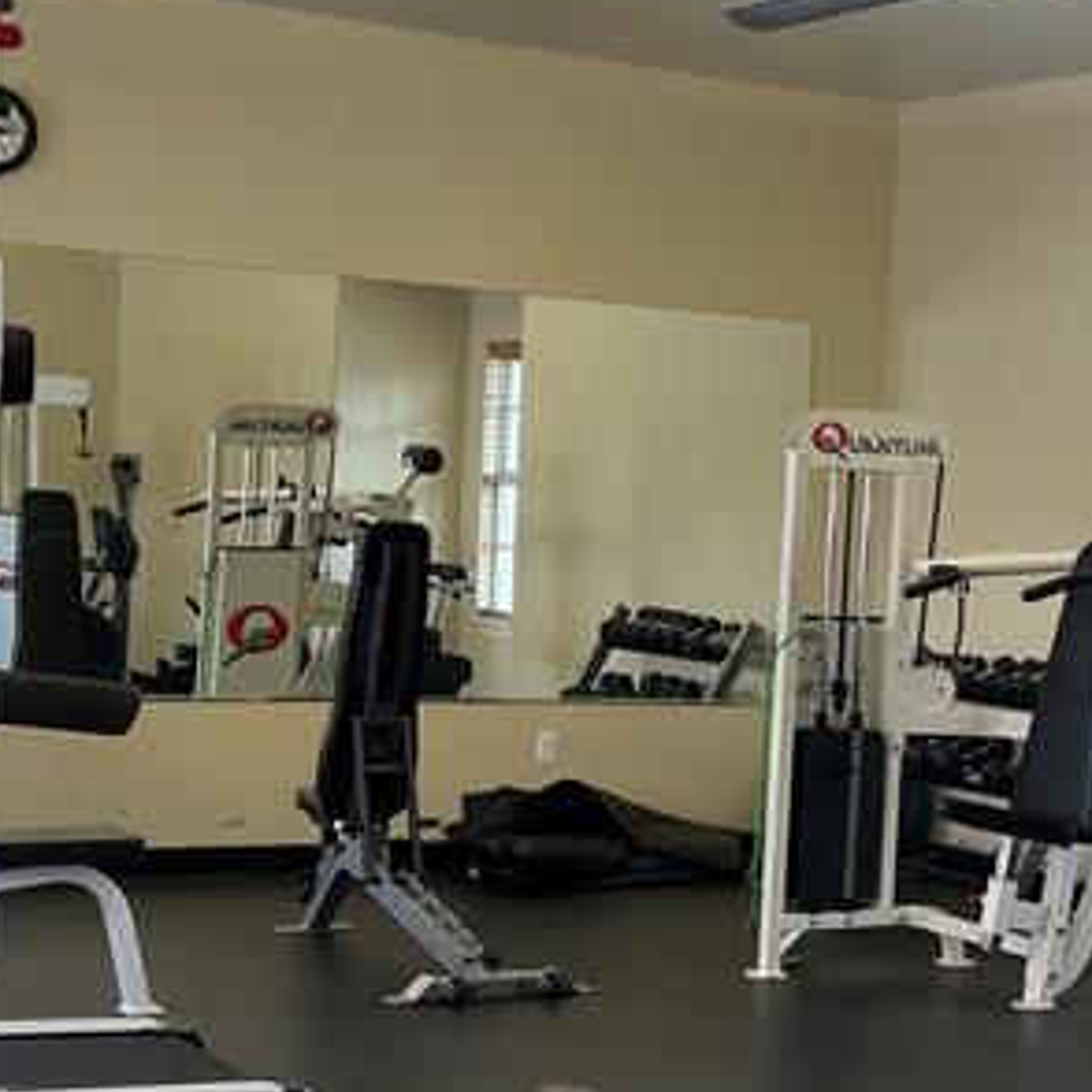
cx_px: 750
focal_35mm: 80
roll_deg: -2.9
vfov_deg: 21.7
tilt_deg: -2.0
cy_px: 542
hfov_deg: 21.5
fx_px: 2855
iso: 100
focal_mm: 5.7
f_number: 1.5
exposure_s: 1/120
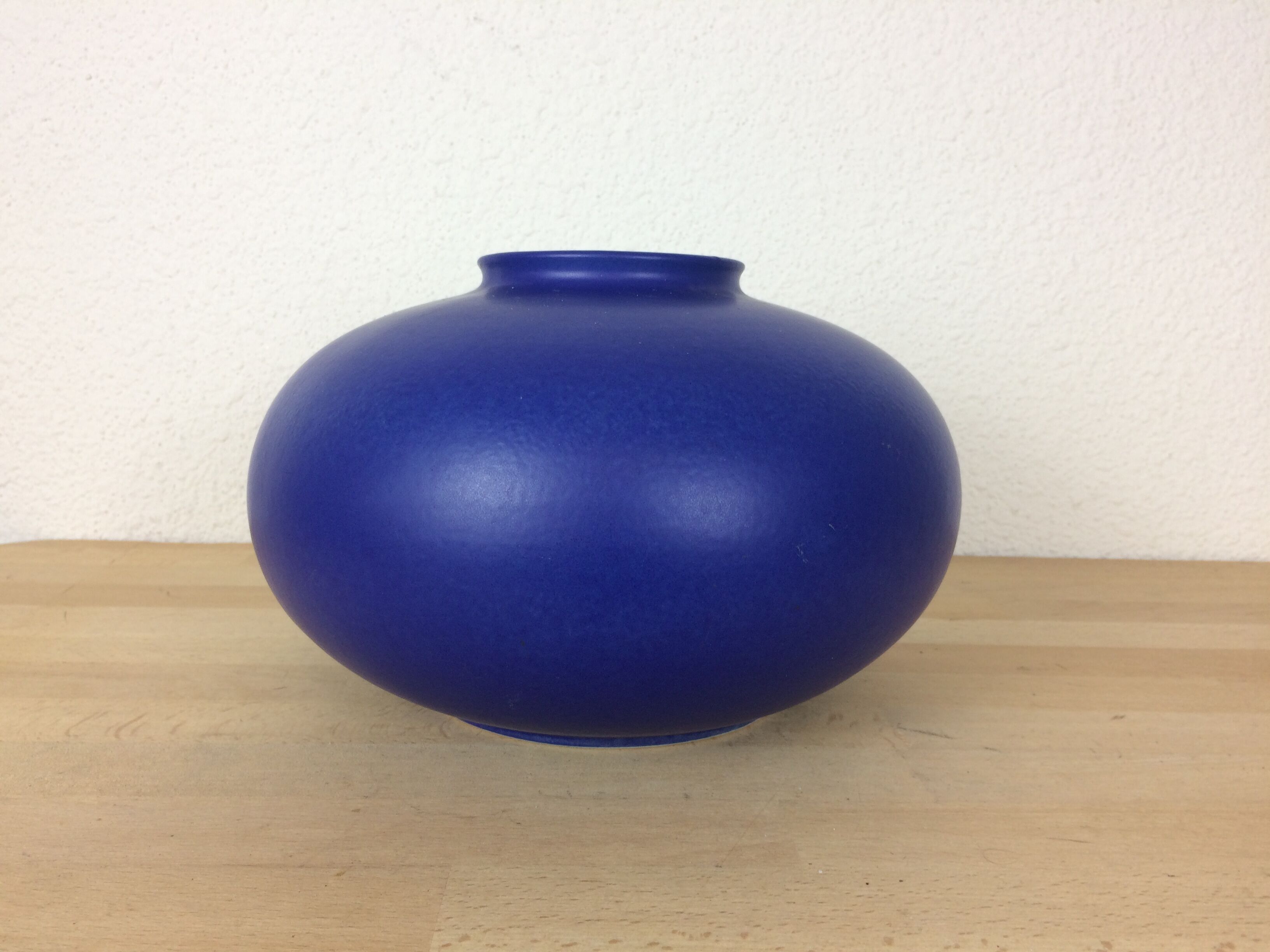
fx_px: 1064
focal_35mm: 29
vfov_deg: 48.2
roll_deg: -1.4
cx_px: 635
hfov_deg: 61.7
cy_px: 476
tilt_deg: -6.5
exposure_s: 1/50
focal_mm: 4.15
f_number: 2.2
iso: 50
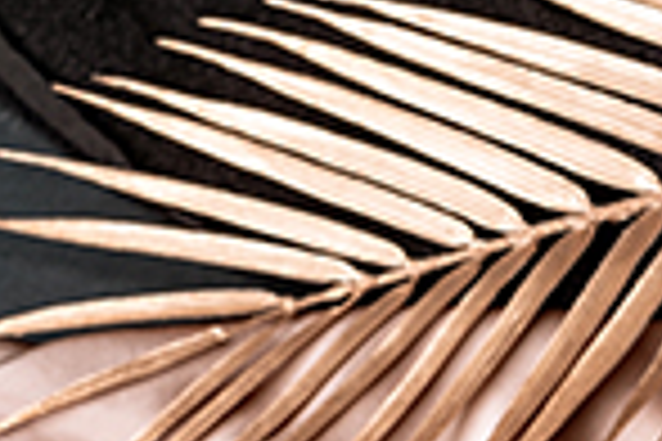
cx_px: 700
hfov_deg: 11.9
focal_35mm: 170
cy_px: 999
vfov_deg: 7.6
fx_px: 3126
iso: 100
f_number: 4.5
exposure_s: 1/125
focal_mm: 50
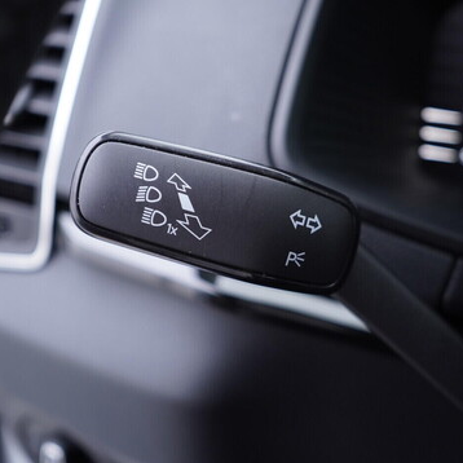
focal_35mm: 47
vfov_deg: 36.1
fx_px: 711
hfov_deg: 36.0
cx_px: 206
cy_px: 227
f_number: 2.8
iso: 250
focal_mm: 24
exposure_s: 1/40
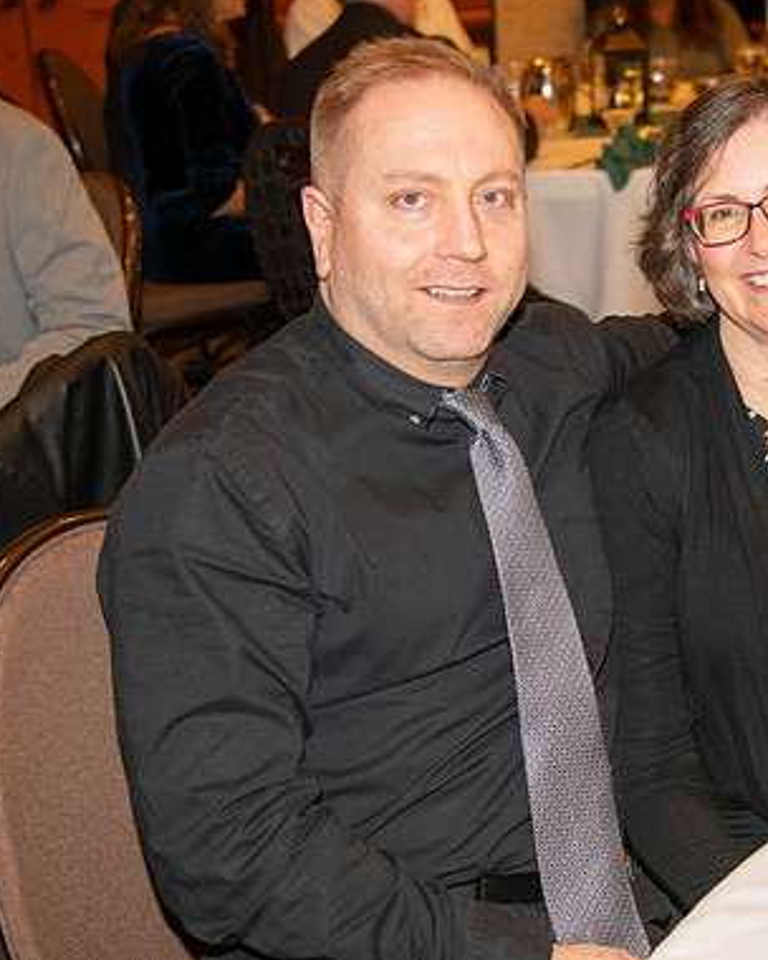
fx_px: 2358
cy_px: 476
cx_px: 634
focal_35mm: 83
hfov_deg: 18.3
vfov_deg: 23.0
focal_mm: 58
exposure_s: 1/60
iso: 2000
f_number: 5.6
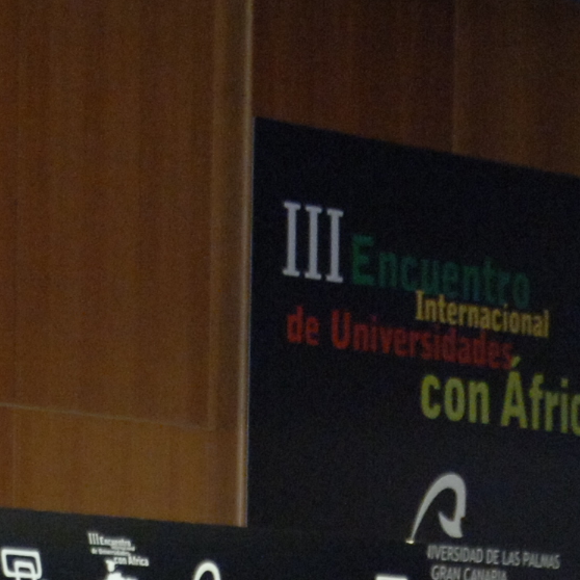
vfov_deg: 7.5
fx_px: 4312
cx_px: 44
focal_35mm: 227
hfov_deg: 7.7
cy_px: 1017
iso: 800
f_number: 2.8
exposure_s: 1/50
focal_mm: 31
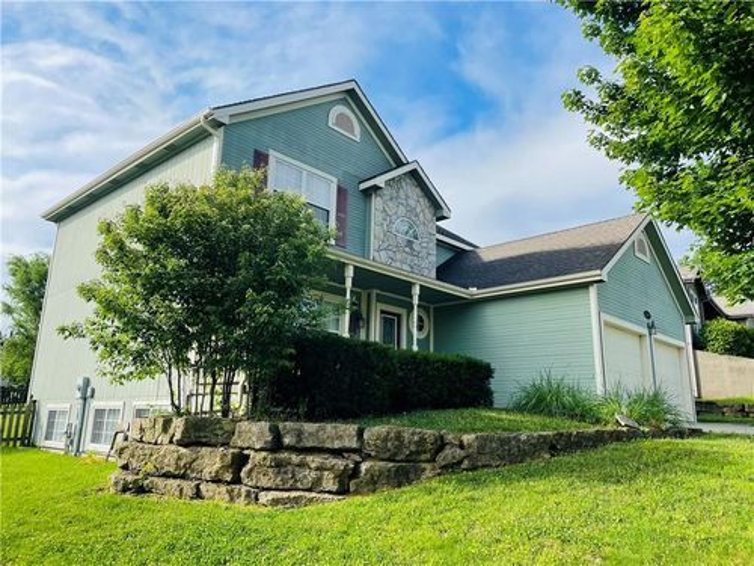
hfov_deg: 67.3
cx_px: 377
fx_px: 566
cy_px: 283
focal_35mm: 26
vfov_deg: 53.1
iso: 32
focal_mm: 4.2
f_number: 1.6
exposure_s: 1/2564
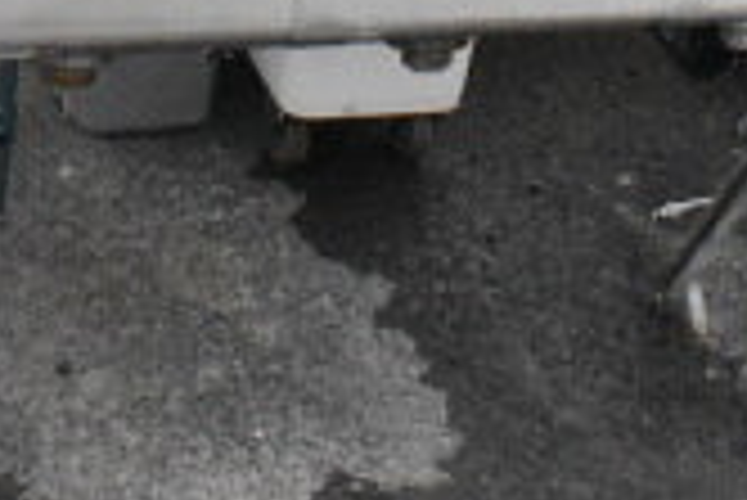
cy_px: -340
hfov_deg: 20.6
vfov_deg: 12.8
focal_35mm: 99
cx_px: 346
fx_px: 2056
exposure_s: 1/1250
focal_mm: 18
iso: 6400
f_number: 18
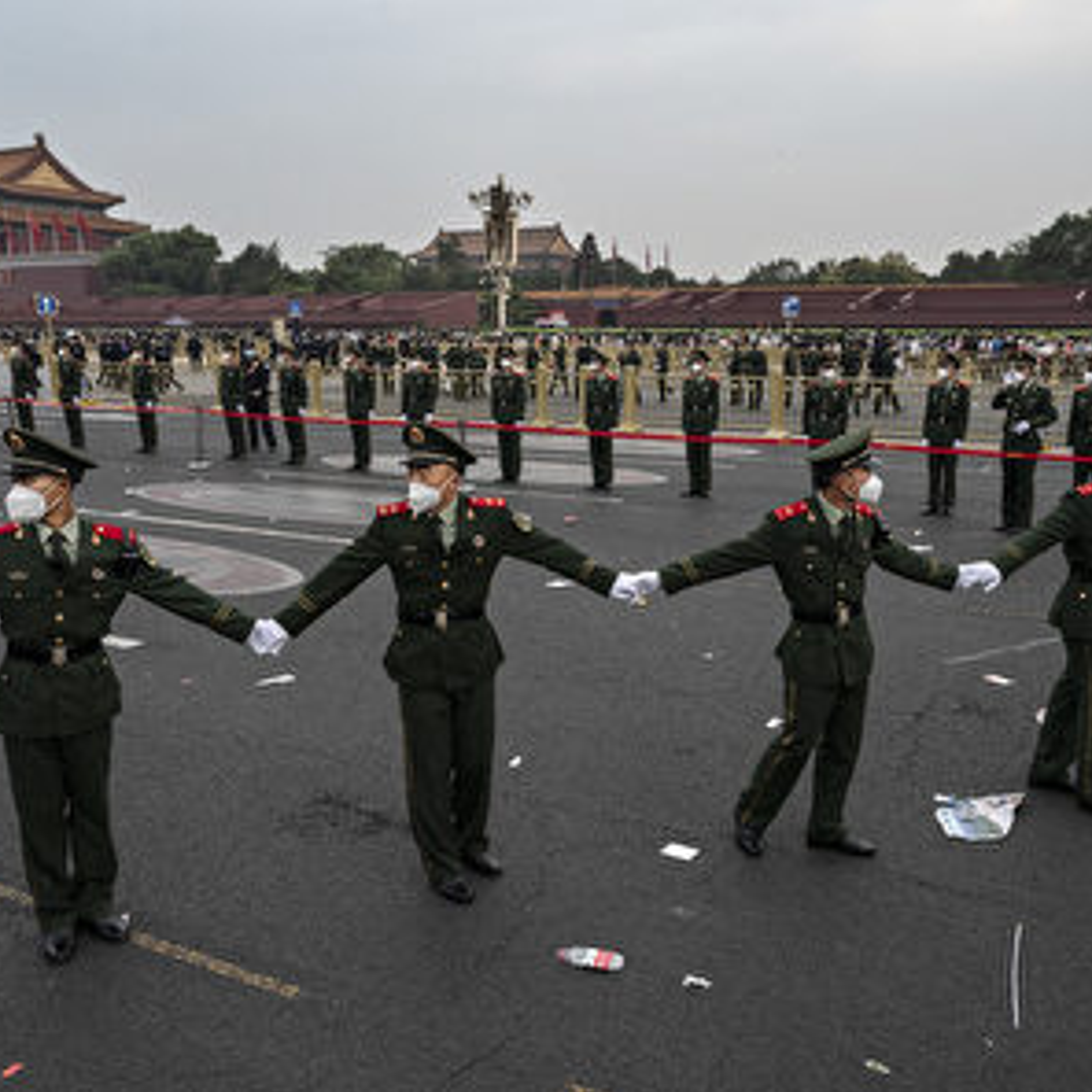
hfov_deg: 52.3
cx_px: 627
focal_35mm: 31
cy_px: 548
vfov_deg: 52.5
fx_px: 1106
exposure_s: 1/400
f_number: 7.1
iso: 2000
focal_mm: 24
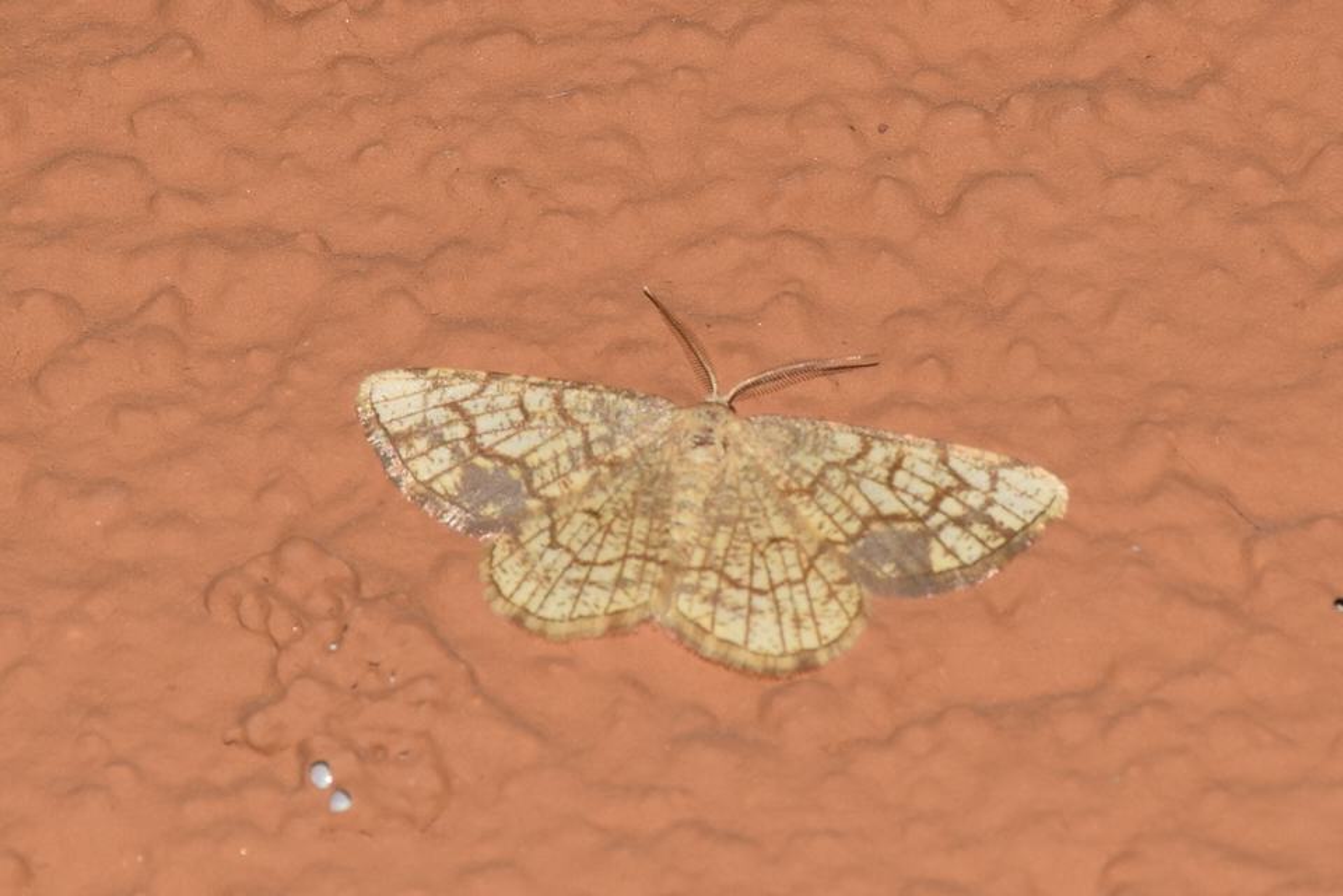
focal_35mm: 195
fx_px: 7274
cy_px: 448
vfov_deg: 7.0
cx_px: 672
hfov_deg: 10.5
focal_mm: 130
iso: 100
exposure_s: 1/160
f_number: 13
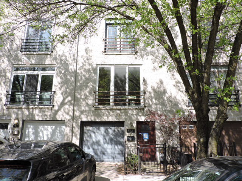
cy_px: 90
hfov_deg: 71.6
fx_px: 168
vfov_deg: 56.8
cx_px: 121
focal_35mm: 24
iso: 100
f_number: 3
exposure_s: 1/400
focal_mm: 4.3
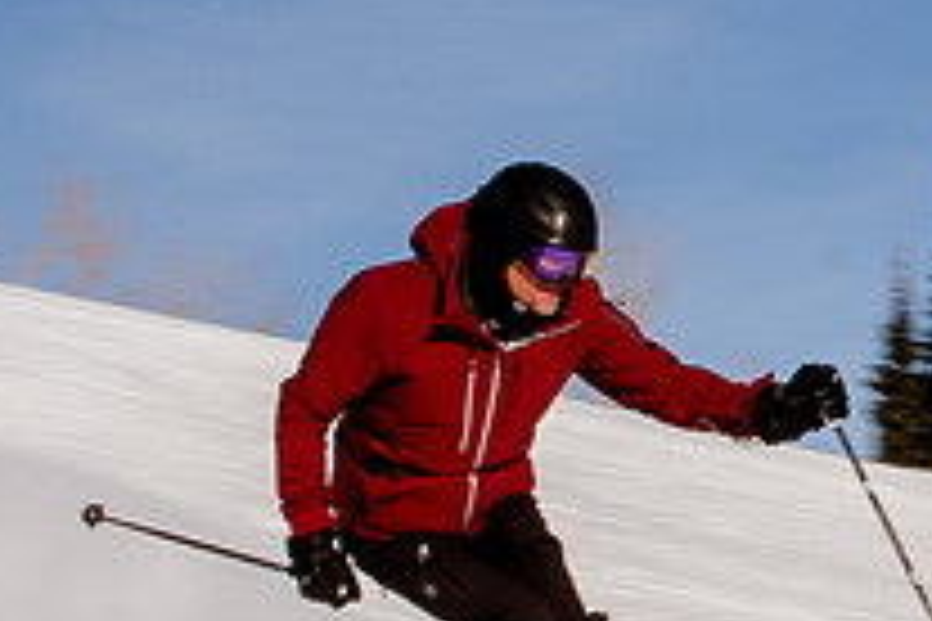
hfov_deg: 7.2
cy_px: 254
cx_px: 957
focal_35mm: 284
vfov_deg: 4.8
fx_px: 7352
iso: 160
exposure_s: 1/200
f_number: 18
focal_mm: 35
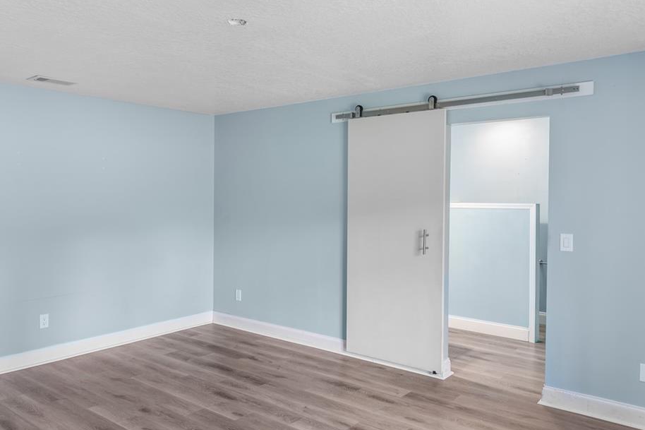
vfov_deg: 46.4
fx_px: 502
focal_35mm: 28
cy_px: 205
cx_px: 282
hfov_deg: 65.2
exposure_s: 3
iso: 100
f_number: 11
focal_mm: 16
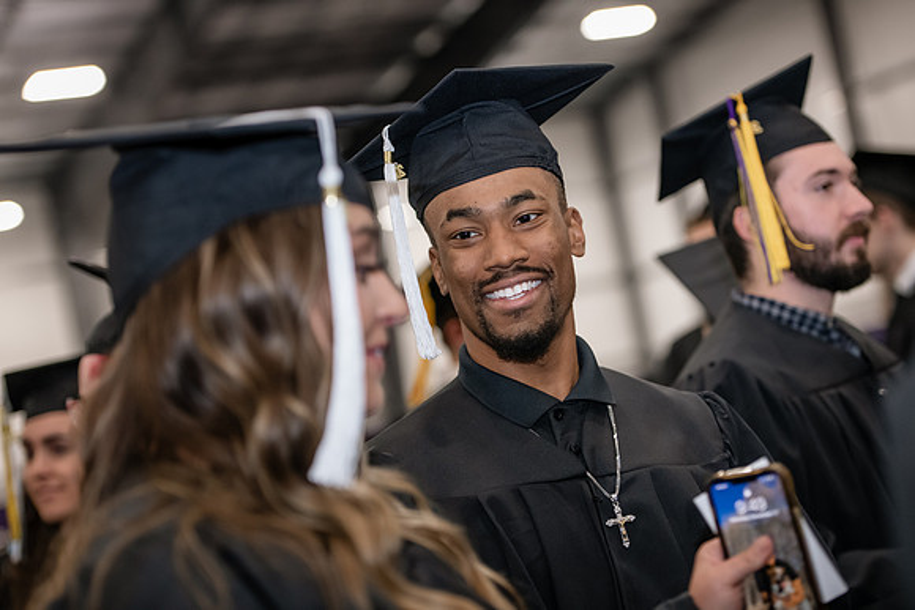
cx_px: 458
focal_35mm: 92
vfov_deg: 14.9
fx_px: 2339
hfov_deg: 22.1
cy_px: 305
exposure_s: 1/200
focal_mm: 92
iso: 2000
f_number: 3.2
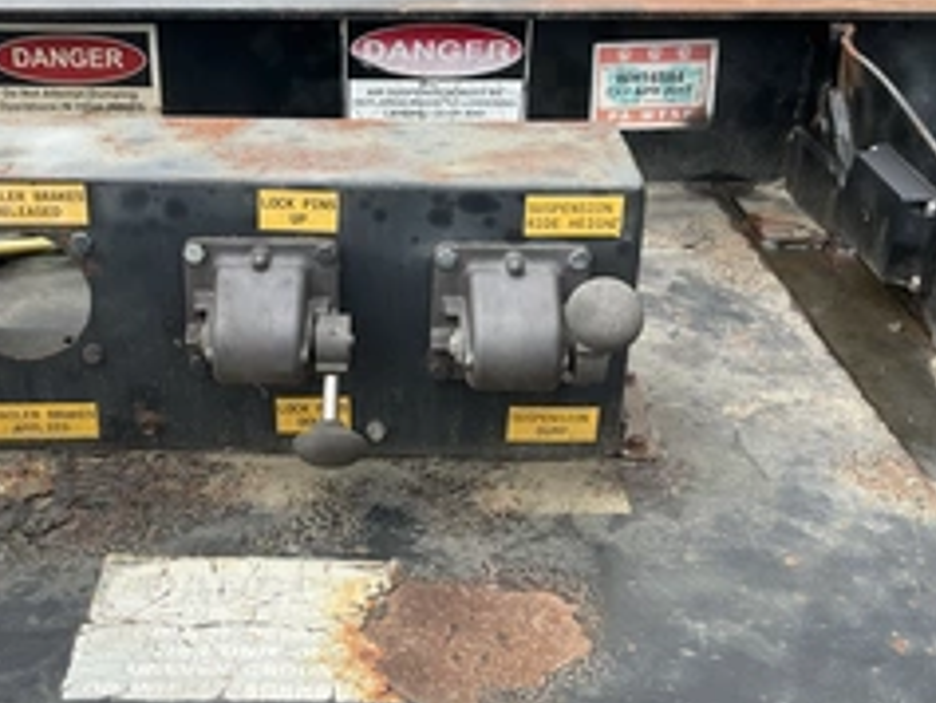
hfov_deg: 38.6
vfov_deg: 29.7
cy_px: 300
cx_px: 336
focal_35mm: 49
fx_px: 1326
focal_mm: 3
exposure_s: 1/749
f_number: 1.8
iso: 25
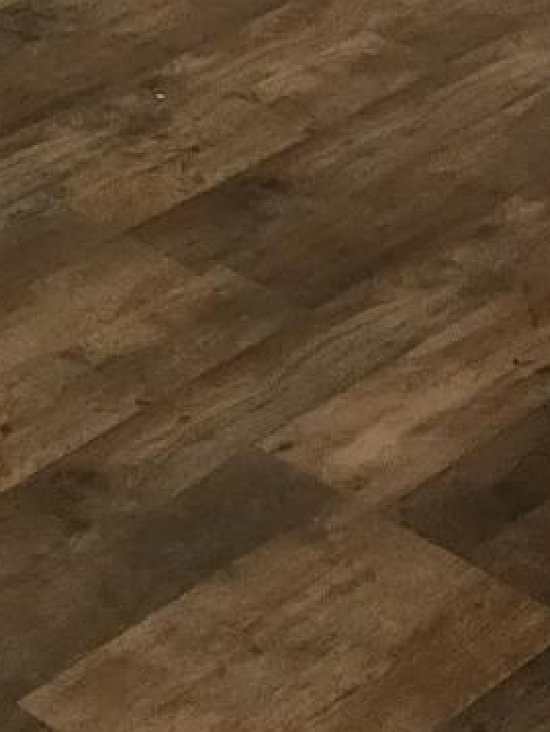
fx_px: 2835
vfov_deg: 11.8
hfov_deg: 9.8
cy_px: -1065
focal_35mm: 134
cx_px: -736
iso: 250
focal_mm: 5
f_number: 1.8
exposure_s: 1/120
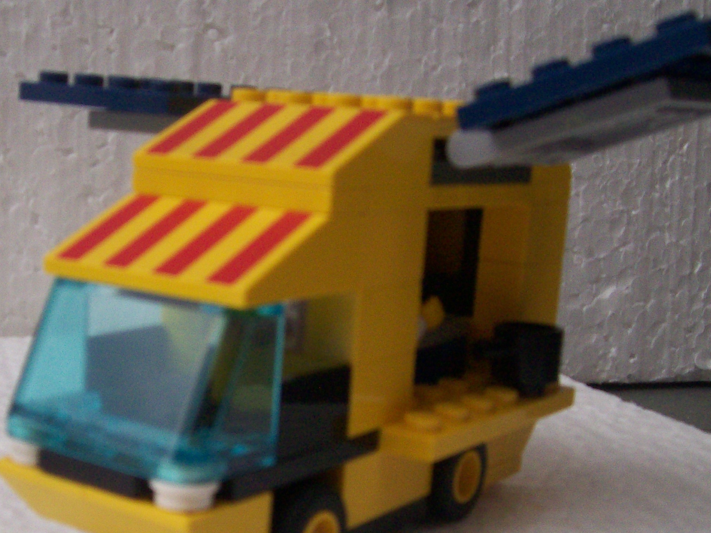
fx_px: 1212
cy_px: 401
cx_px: 202
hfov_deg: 32.2
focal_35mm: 59
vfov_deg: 24.5
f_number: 4.8
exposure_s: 1/374
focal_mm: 6
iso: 160
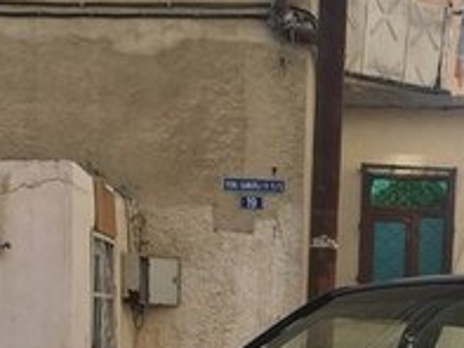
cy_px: 551
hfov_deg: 20.0
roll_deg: -1.5
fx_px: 1301
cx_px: 370
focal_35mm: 97
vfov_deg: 14.1
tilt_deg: -6.8
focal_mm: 4.15
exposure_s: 1/746
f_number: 2.2
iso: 25
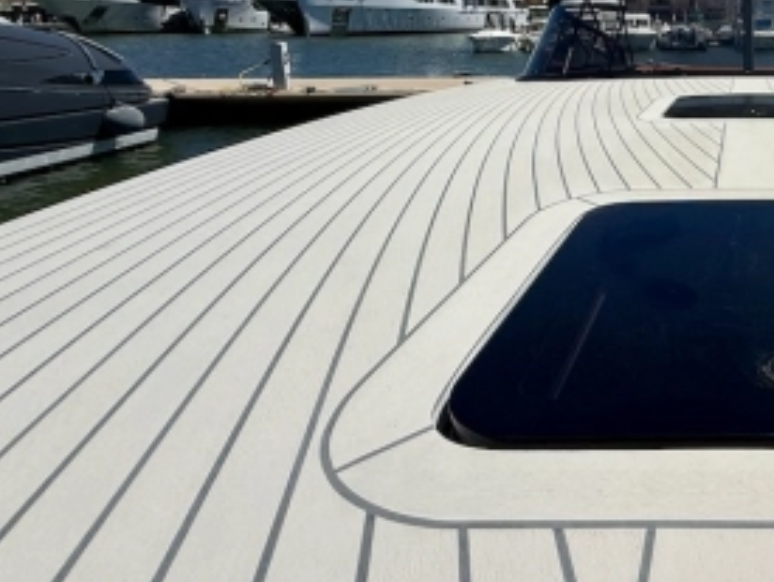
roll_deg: +0.2
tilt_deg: -8.1
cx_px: 737
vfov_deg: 47.0
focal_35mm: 28
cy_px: 111
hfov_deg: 53.0
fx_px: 627
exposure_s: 1/6173
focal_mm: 2.22
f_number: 2.2
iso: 50
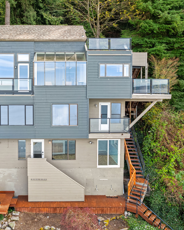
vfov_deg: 55.7
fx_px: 218
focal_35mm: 32
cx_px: 62
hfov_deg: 45.1
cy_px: 113
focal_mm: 12.29
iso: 100
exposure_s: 1/200
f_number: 2.8
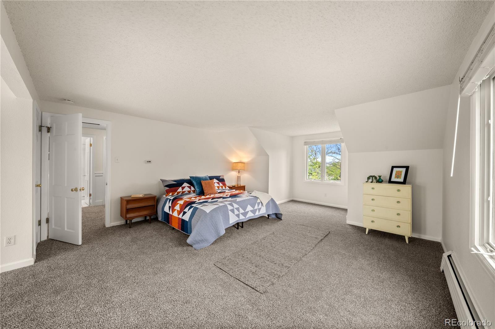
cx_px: 248
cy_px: 164
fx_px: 165
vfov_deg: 89.9
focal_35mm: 12
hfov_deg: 112.7
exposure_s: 1/2.5
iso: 400
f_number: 11
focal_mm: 12
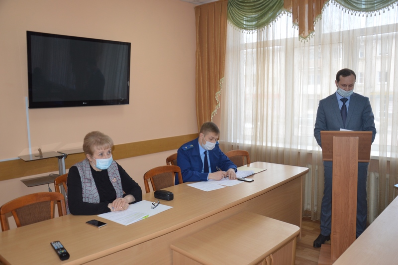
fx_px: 348
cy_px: 132
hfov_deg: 59.5
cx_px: 199
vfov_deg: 41.6
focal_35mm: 32
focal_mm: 21
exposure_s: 1/125
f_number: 4
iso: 400
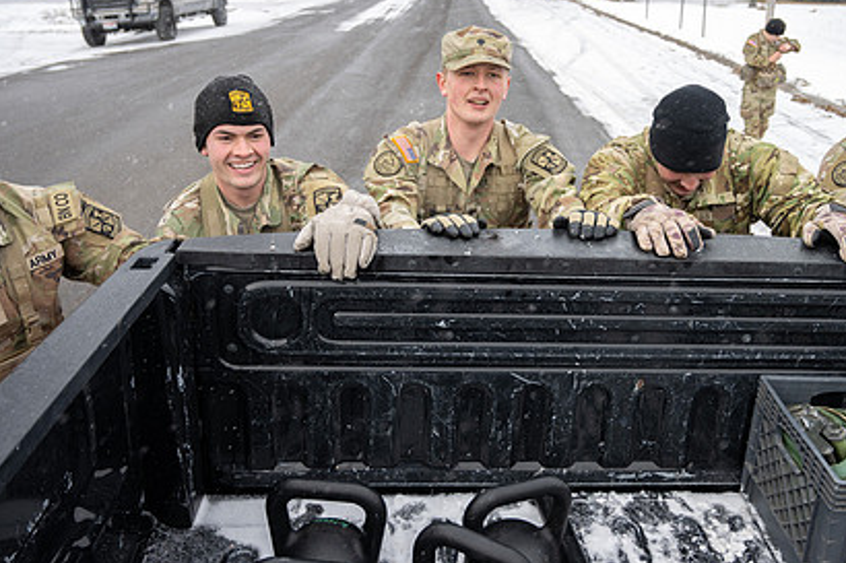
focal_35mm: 34
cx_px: 481
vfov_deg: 38.6
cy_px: 205
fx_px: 799
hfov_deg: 55.6
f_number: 4
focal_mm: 24
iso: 100
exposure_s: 1/320
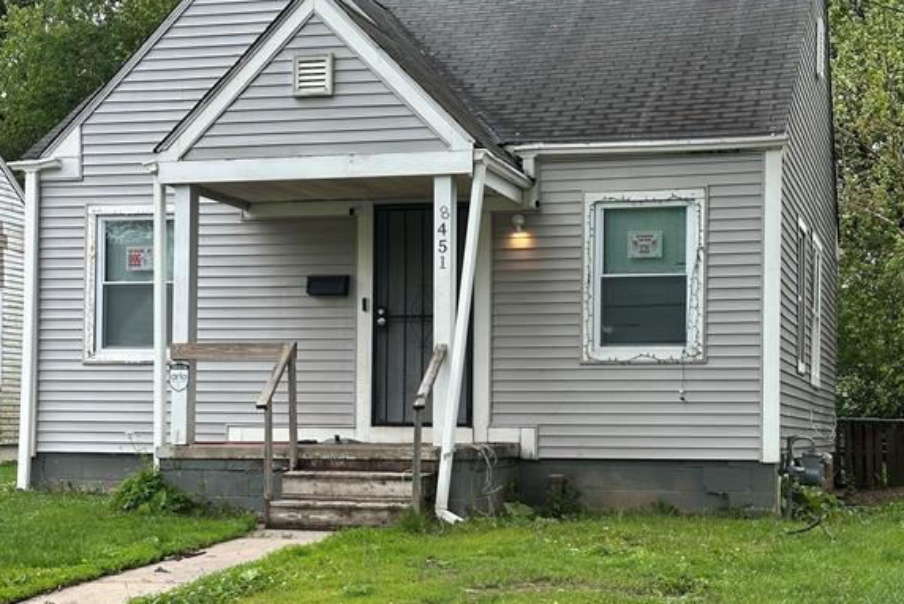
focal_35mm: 67
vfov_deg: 20.3
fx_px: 1683
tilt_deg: +2.0
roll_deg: -0.8
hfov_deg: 30.1
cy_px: 391
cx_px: 450
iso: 64
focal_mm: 6.86
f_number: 1.78
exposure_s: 1/850
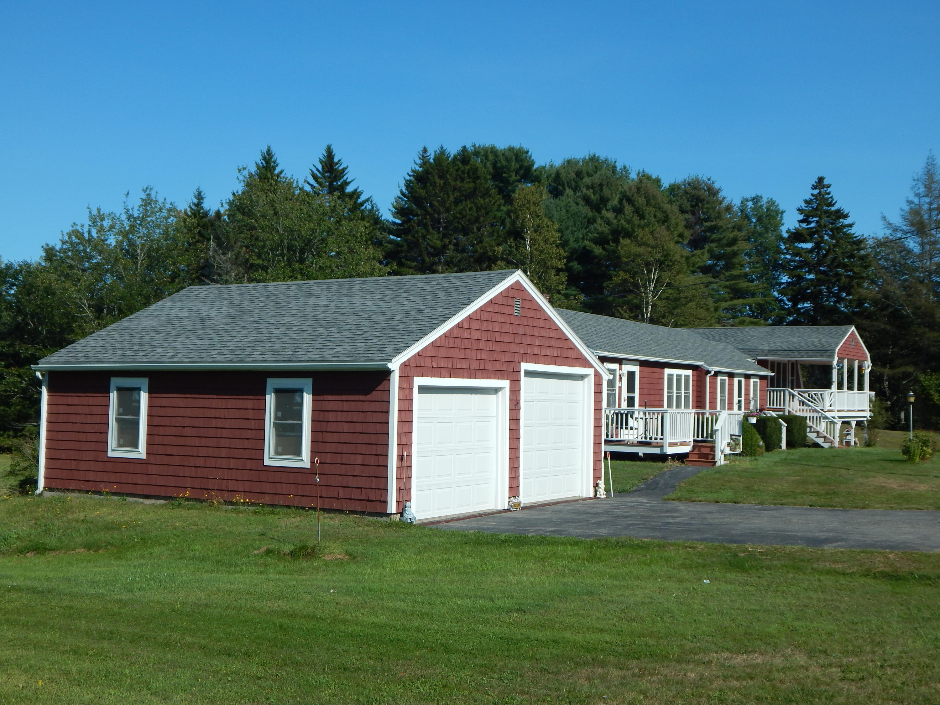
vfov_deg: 33.6
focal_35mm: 43
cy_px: 352
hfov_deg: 43.9
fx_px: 1168
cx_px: 470
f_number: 7.1
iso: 125
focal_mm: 7.7
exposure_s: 1/640
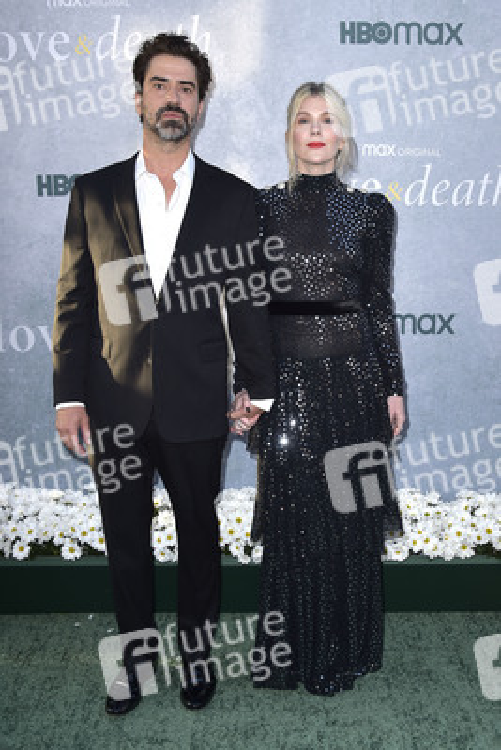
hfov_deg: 37.9
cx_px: 250
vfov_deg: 54.4
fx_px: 730
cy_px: 375
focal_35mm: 35
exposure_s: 1/250
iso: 250
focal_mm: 35
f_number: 6.3
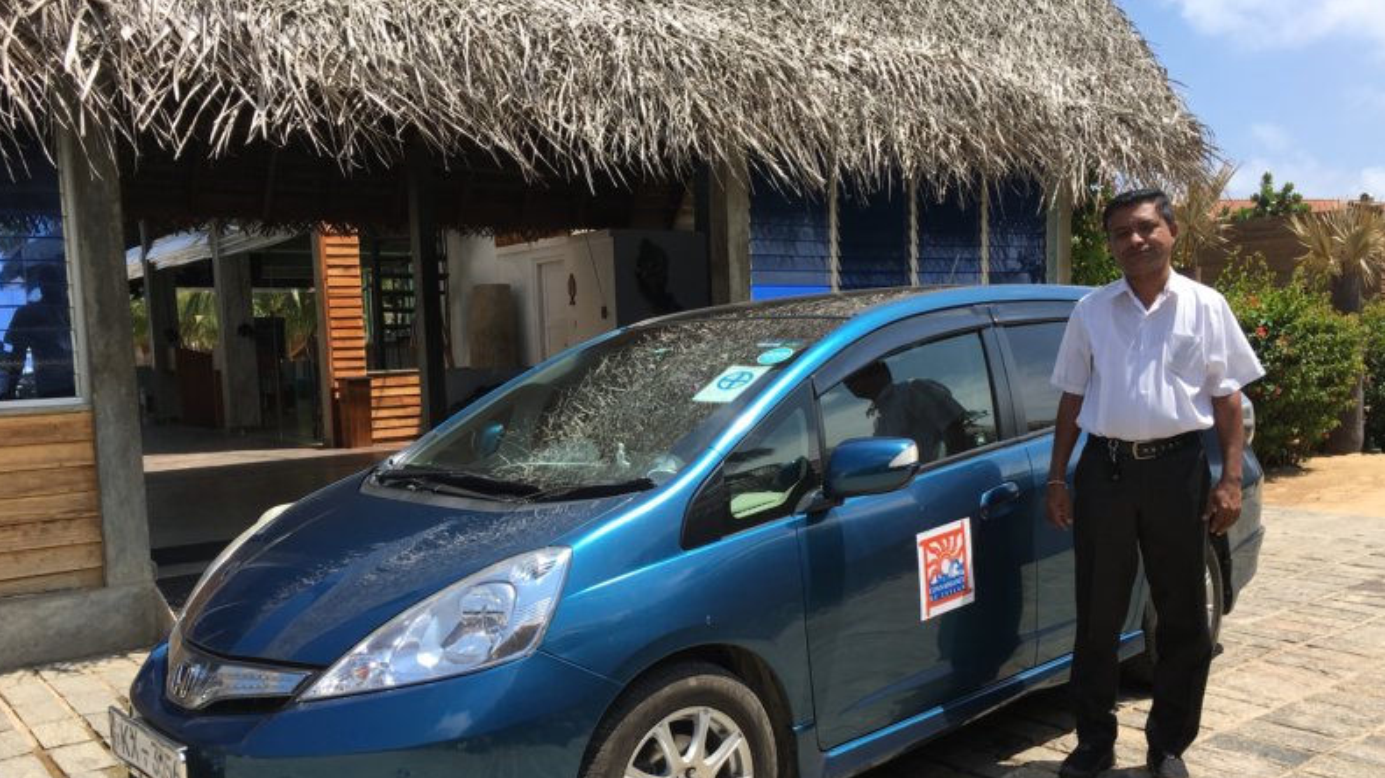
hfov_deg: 61.0
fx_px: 1175
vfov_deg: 36.6
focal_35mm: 32
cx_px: 691
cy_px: 454
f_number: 2.2
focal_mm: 4.15
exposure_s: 1/1099
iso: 25
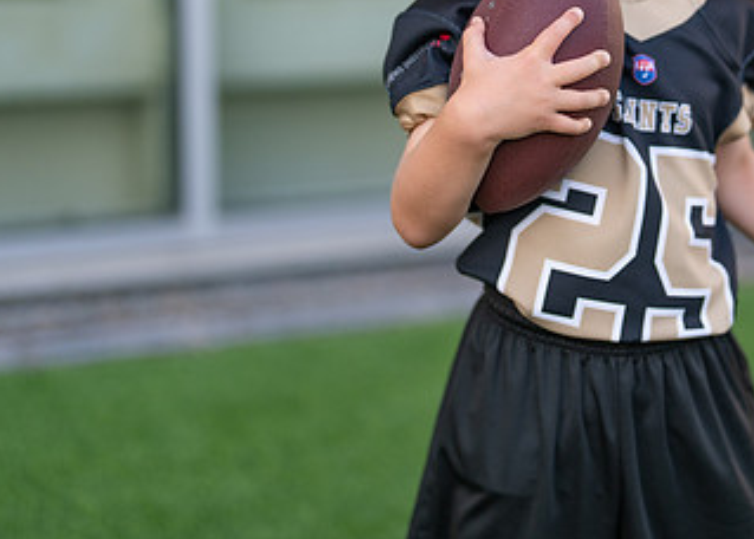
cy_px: 68
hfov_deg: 19.0
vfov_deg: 13.7
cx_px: 620
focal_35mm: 104
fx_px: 2228
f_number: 1.2
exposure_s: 1/1000
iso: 200
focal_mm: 50
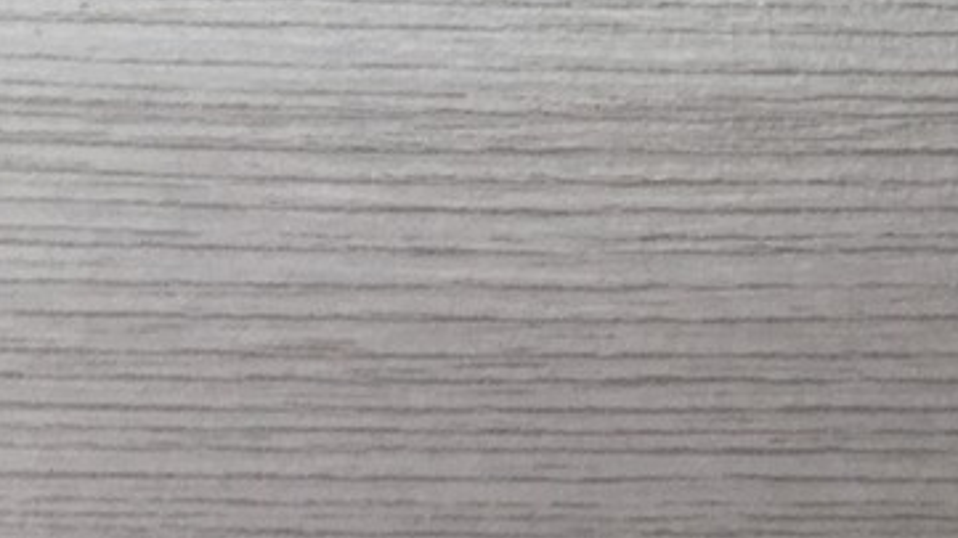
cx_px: 350
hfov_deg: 17.0
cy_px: -684
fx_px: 3200
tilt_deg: -75.3
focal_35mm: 126
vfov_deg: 8.8
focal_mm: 4.15
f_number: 2.2
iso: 25
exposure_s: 1/114
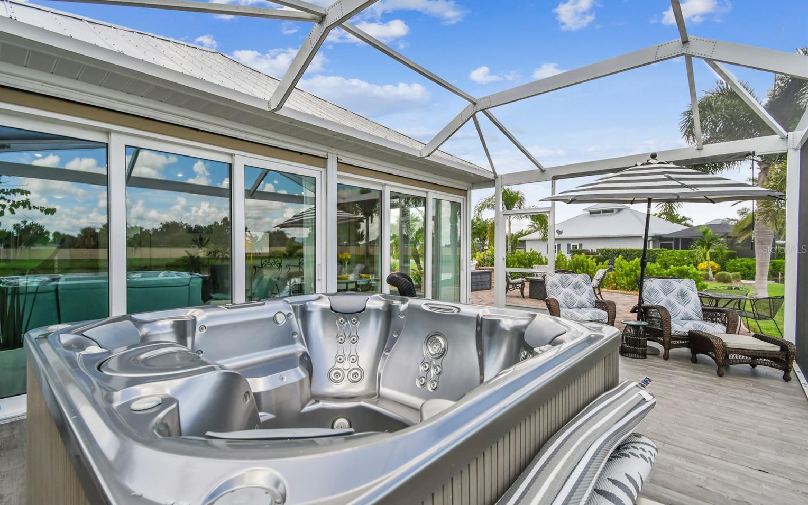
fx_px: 352
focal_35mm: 16
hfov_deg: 97.8
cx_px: 386
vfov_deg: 71.3
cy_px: 249
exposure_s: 1/200
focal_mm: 10
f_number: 7.1
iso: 100
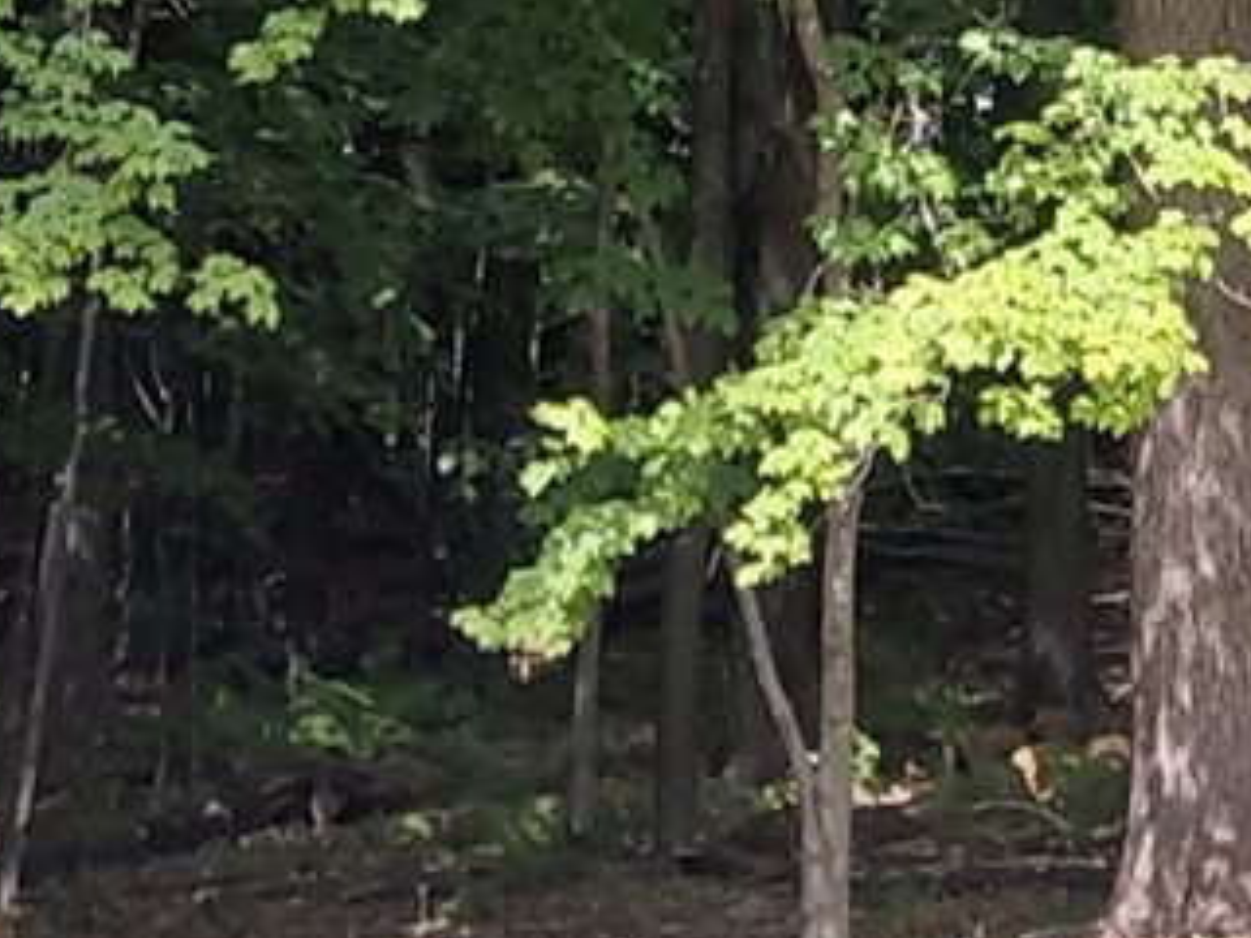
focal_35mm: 160
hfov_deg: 12.3
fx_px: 5782
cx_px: 817
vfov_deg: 8.1
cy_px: -1724
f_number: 1.8
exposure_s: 1/390
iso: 50
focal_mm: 4.69
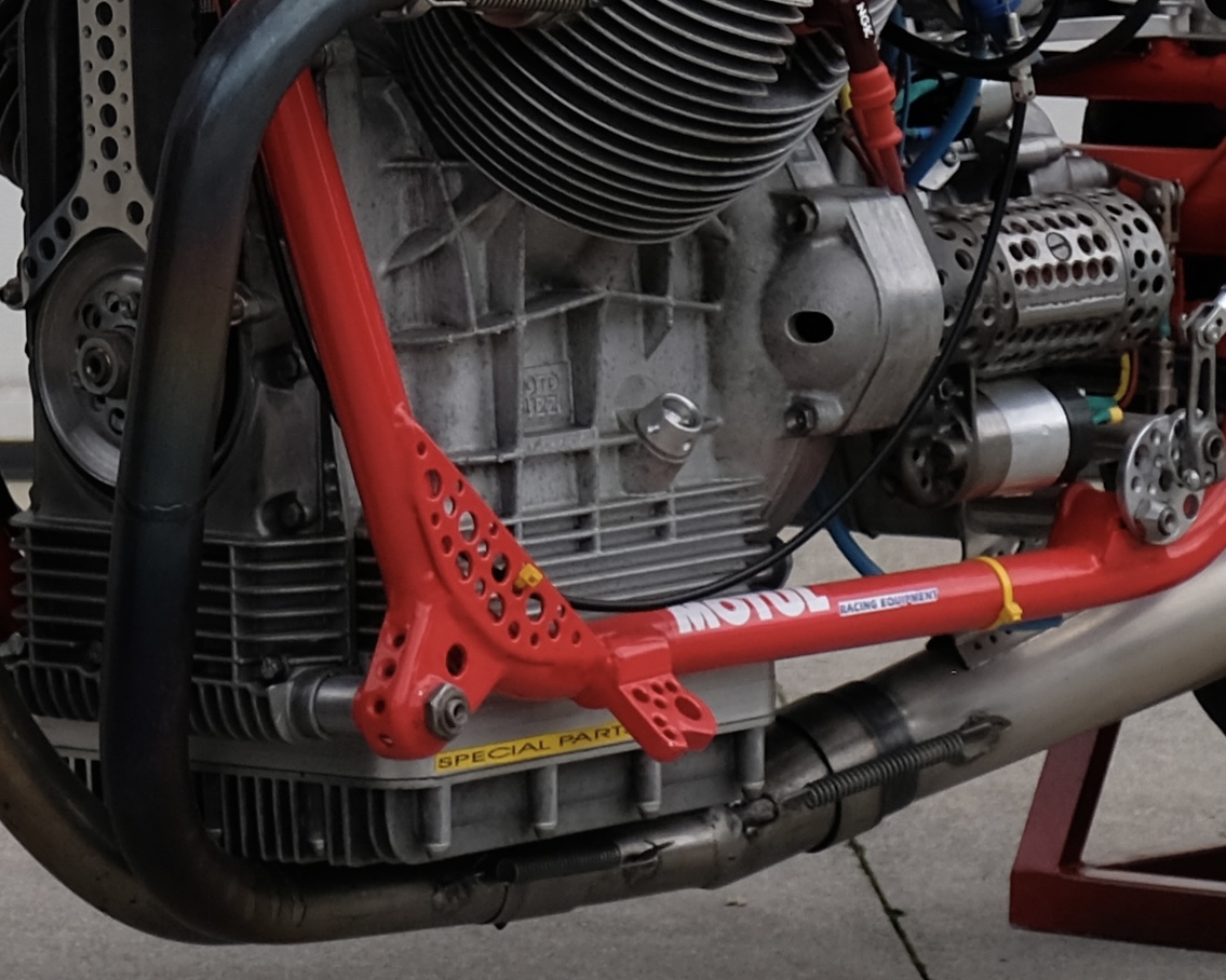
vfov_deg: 6.1
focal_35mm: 253
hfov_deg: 7.6
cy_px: -391
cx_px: 85
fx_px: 9180
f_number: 3.6
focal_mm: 34.3
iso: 200
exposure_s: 1/150
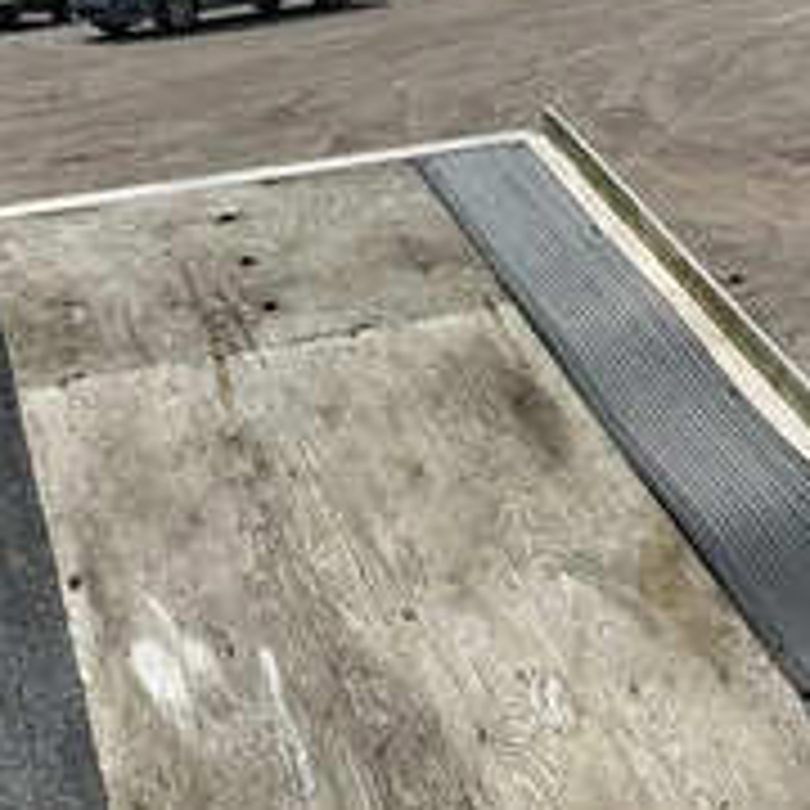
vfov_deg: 29.6
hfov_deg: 30.0
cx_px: 387
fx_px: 1509
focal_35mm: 57
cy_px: 612
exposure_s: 1/2667
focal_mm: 3
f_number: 1.8
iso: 25
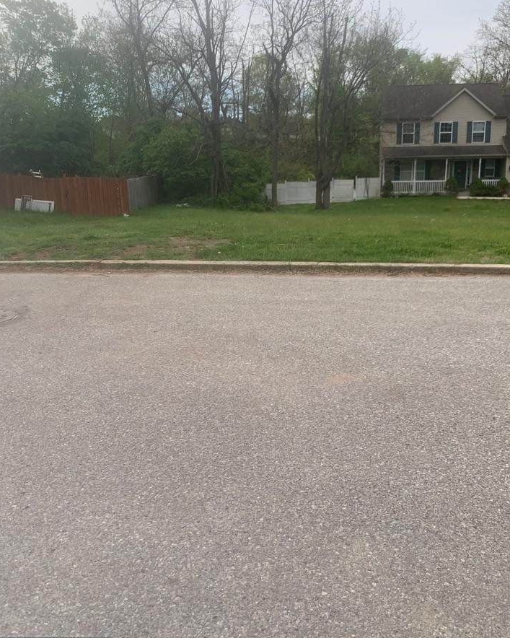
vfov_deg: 57.1
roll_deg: +0.3
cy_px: 289
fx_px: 585
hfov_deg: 47.1
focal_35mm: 31
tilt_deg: -13.0
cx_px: 278
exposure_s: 1/1812
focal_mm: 4.25
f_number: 1.8
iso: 25
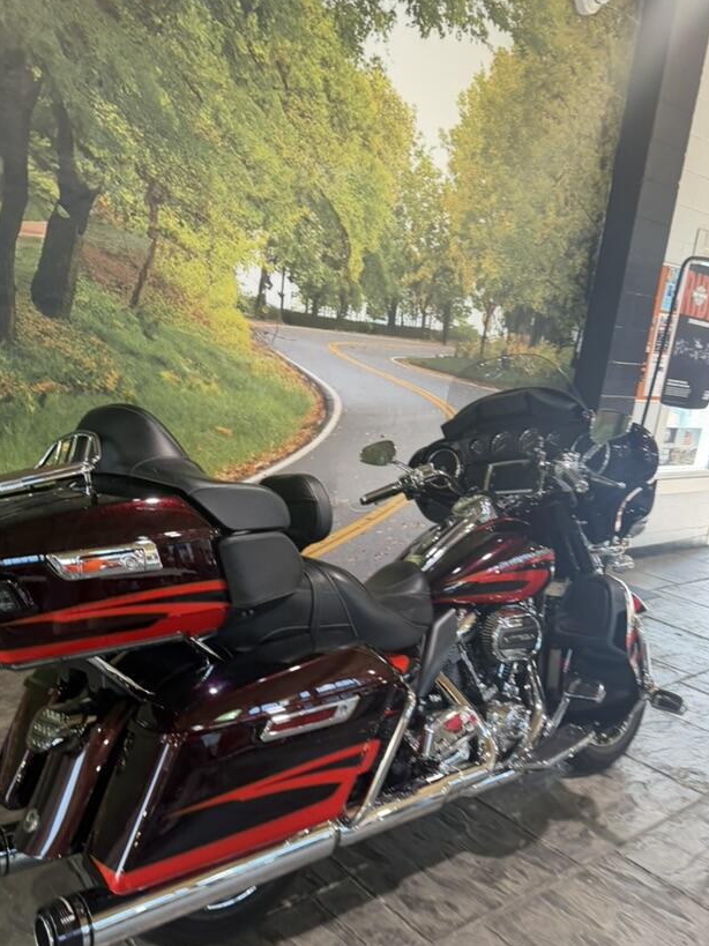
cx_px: 329
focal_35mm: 30
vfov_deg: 59.5
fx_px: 819
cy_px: 563
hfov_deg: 46.8
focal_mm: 6.76
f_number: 1.78
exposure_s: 1/60
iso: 160
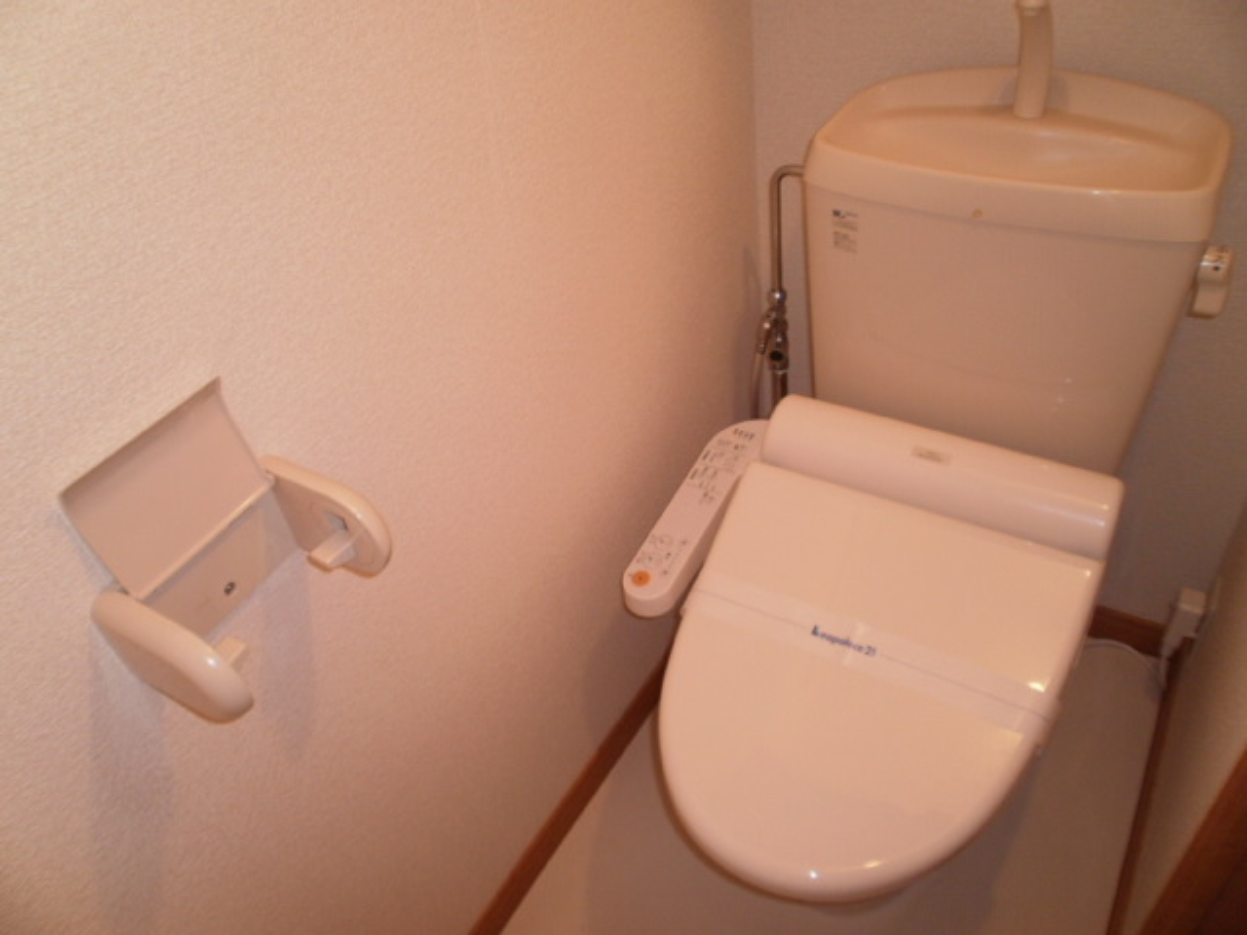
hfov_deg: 67.3
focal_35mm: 26
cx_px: 624
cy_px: 468
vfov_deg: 53.1
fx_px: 937
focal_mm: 4.65
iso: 125
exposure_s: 1/25
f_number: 2.6
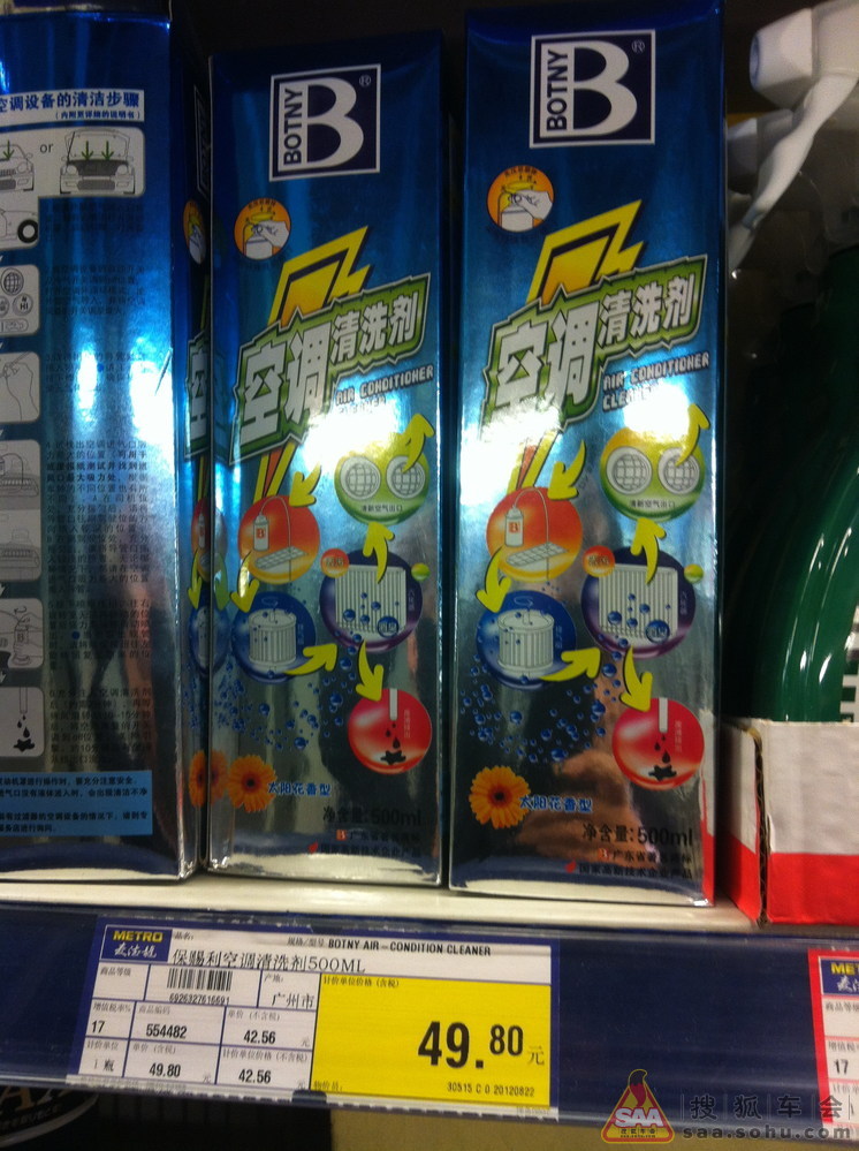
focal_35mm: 35
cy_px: 576
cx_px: 430
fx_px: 1161
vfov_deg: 52.7
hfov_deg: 40.6
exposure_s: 1/15
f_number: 2.8
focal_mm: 3.85
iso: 100
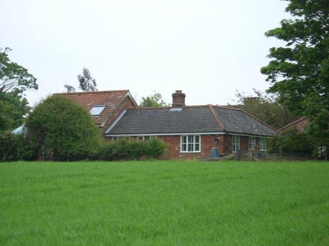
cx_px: 164
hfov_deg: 17.3
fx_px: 1083
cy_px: 123
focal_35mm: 114
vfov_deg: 13.0
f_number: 5.2
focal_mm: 18.6
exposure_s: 1/125
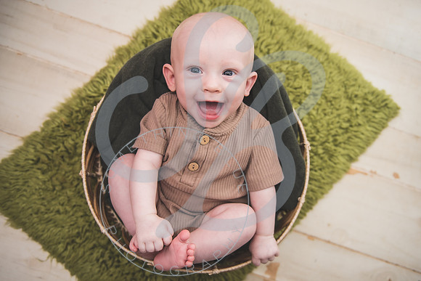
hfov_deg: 54.8
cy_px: 140
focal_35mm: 35
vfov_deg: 38.2
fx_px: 406
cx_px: 217
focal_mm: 31
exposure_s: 1/125
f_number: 2.8
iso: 100
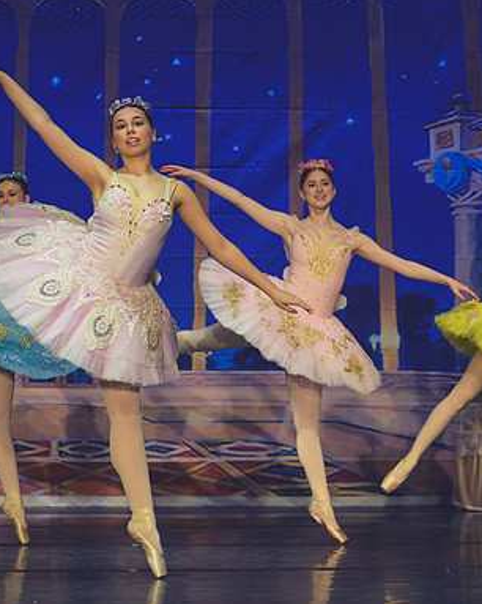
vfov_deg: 16.4
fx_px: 2088
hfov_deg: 13.2
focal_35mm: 117
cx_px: 192
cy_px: 263
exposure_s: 1/320
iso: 900
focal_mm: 70
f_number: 2.8
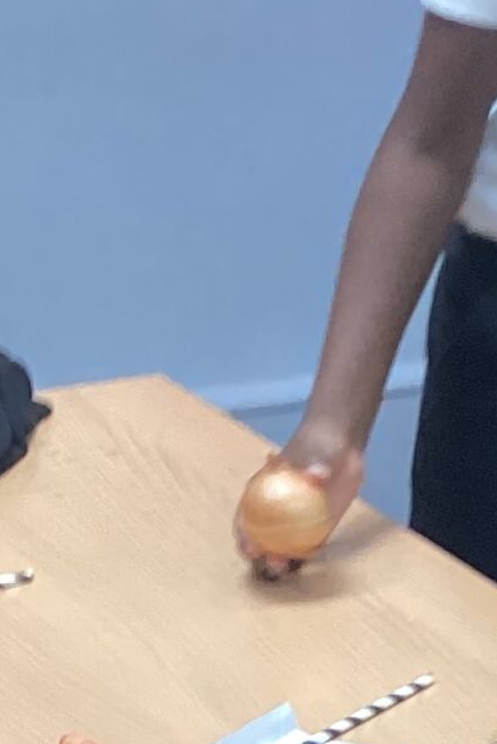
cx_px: 946
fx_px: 2834
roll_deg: -1.5
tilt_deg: -43.4
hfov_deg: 9.5
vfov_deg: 12.8
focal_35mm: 137
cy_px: 1549
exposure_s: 1/50
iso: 100
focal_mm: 3.3
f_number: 2.4
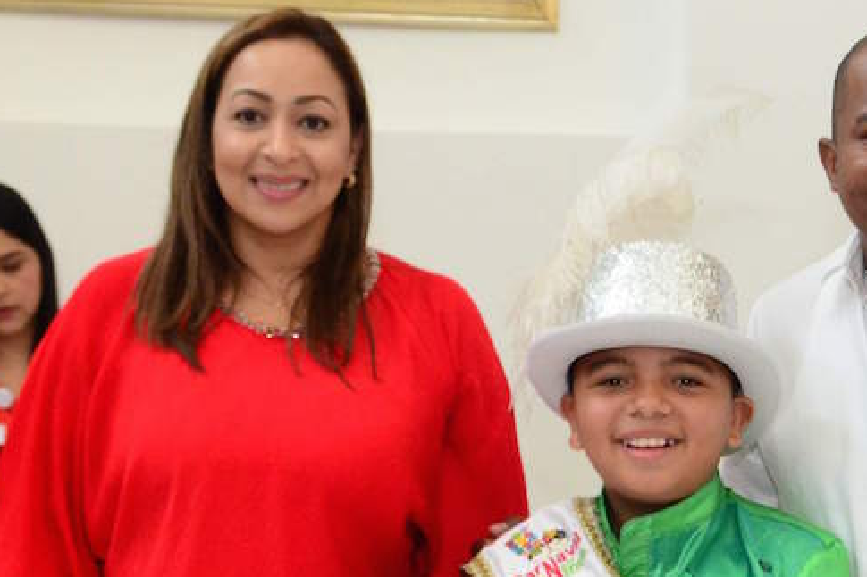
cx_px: 740
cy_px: 431
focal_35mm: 102
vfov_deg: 13.4
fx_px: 2456
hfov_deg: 19.7
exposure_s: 1/80
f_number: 6.3
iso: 2000
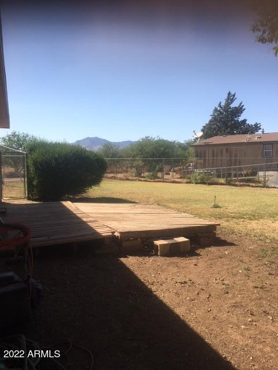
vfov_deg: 61.7
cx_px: 139
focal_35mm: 29
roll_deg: +0.1
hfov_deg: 48.2
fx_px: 311
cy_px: 185
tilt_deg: -2.4
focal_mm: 4.15
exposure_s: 1/1748
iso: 25
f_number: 2.2
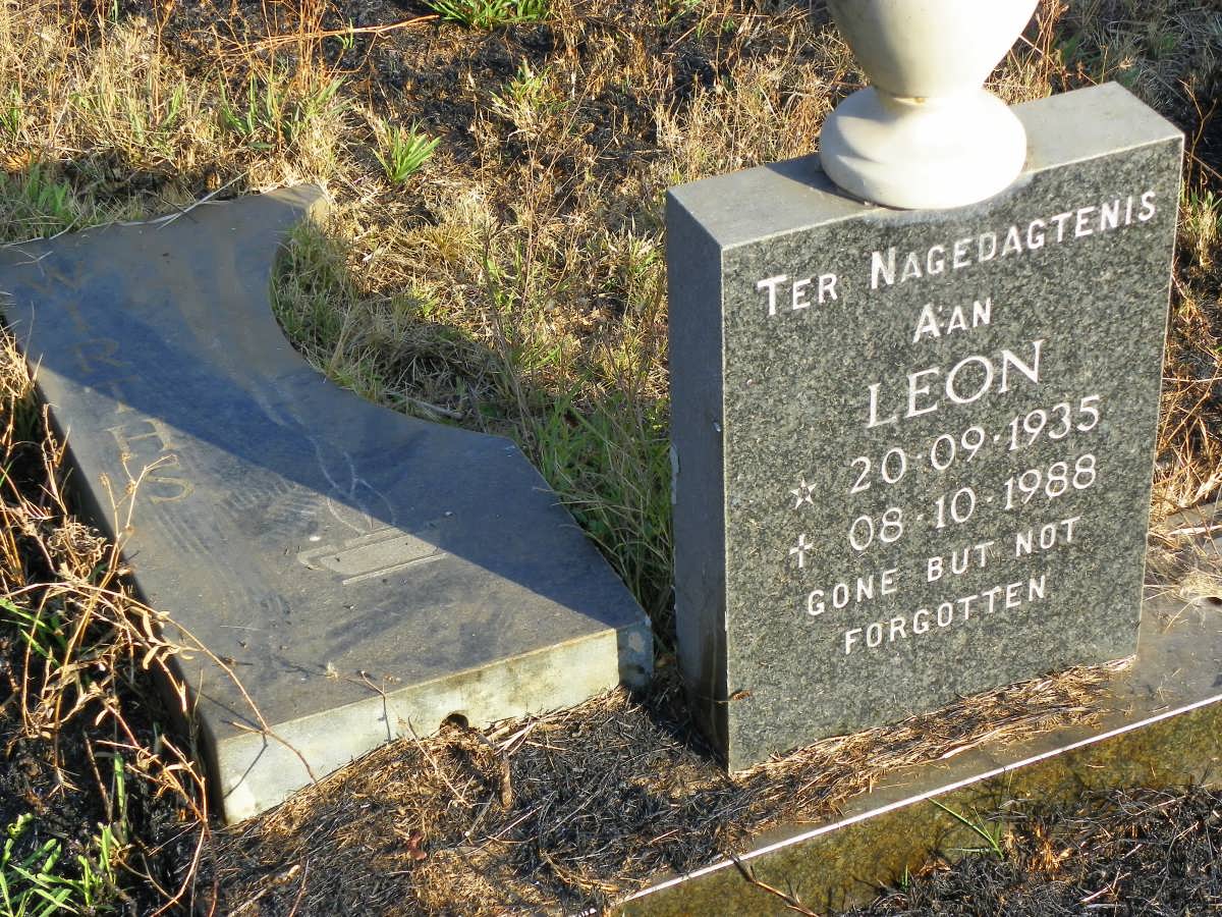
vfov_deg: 18.4
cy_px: 458
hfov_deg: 24.4
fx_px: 2824
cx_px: 611
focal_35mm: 80
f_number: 4
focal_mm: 14.2
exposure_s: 1/200
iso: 64
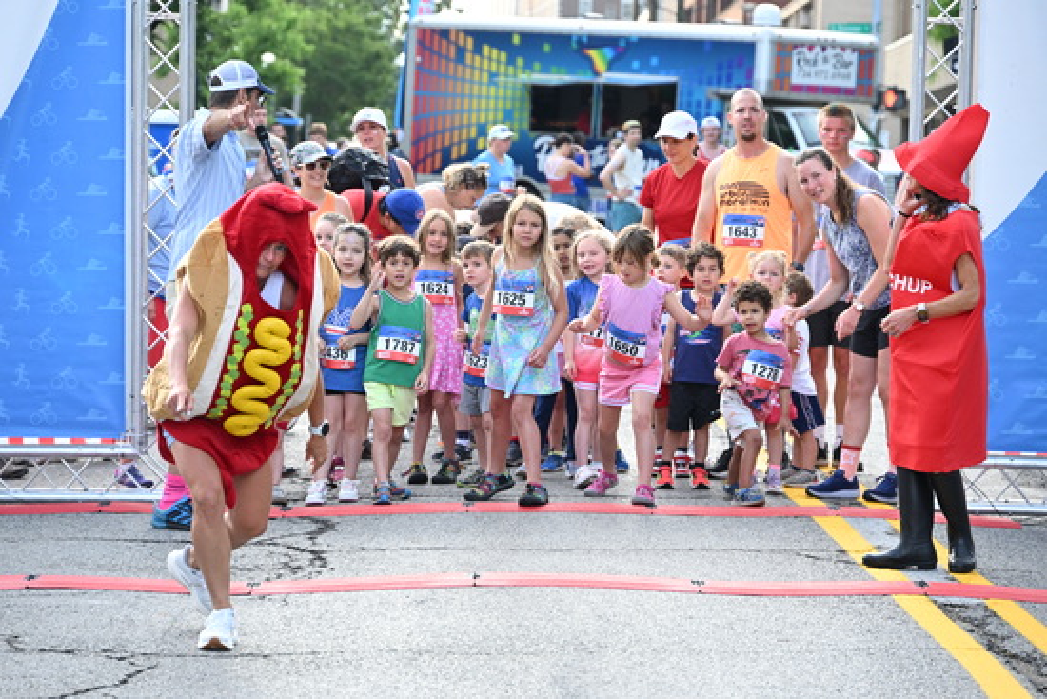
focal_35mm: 140
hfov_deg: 14.6
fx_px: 4072
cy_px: 350
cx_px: 524
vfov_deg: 9.8
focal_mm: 140
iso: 1400
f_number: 6.3
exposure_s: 1/400
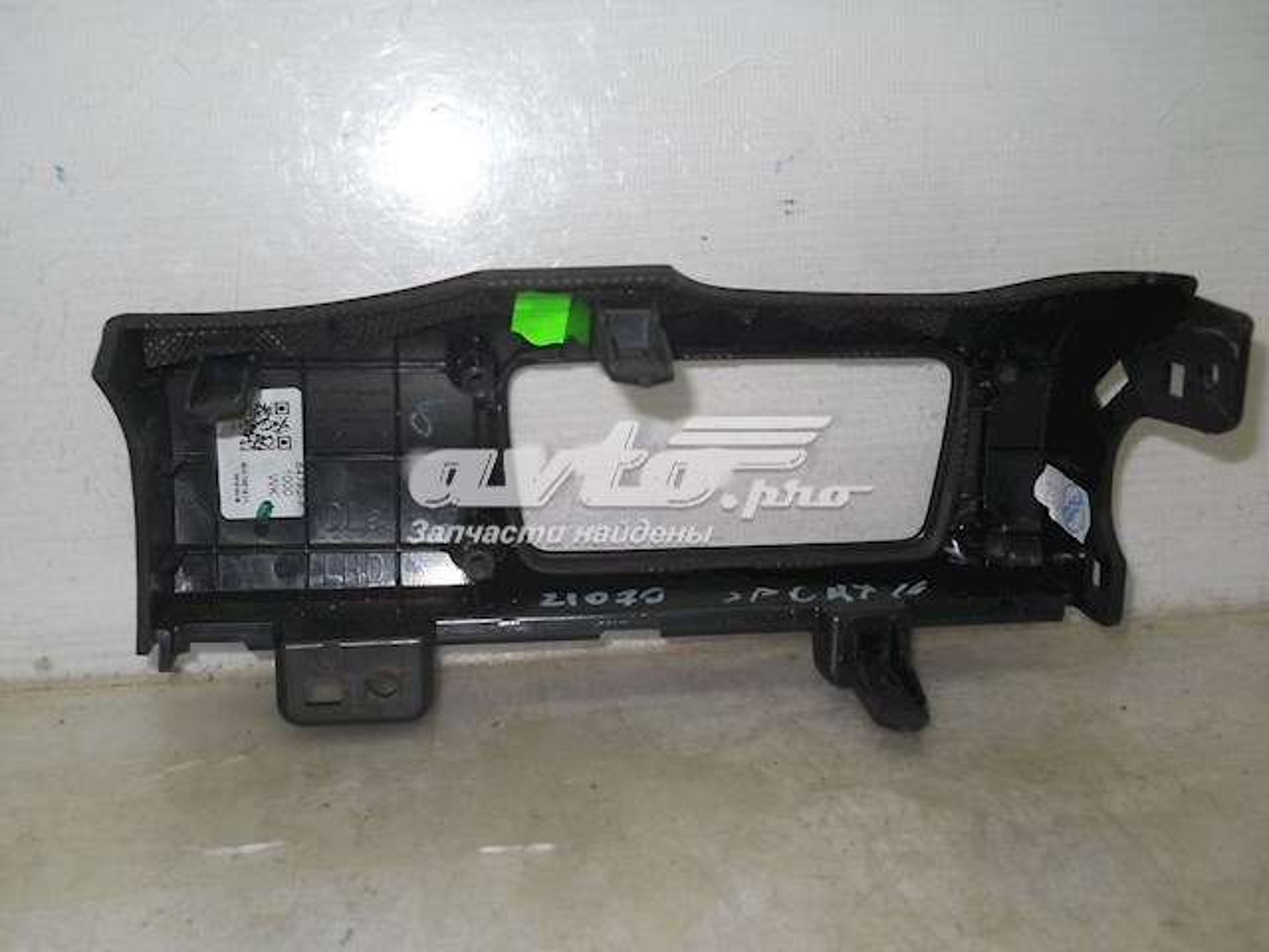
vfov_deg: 35.1
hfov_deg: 45.8
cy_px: 476
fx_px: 1503
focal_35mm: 41
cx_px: 634
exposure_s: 1/30
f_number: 5.5
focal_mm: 6.72
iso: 80
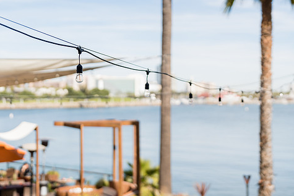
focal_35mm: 61
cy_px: 89
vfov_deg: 22.3
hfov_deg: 32.8
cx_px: 167
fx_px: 498
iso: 100
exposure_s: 1/3200
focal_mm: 50
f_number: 1.8
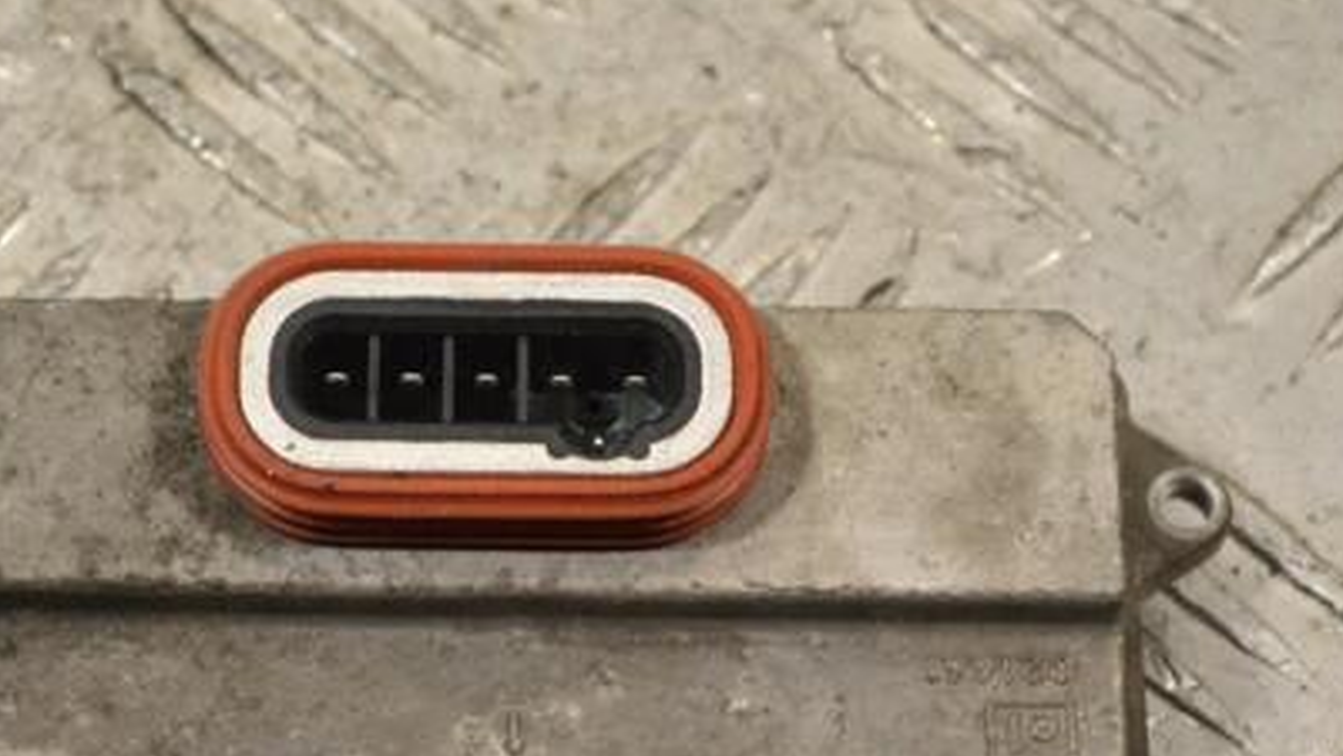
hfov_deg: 16.5
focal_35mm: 130
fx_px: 4622
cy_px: 659
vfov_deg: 9.3
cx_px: 433
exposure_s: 1/320
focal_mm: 55
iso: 3200
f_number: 9
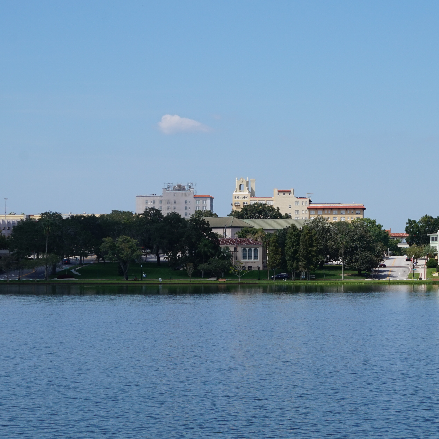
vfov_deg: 16.1
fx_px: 1548
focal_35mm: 108
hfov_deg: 16.0
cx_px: 368
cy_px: 247
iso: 100
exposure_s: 1/125
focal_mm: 39
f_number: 14
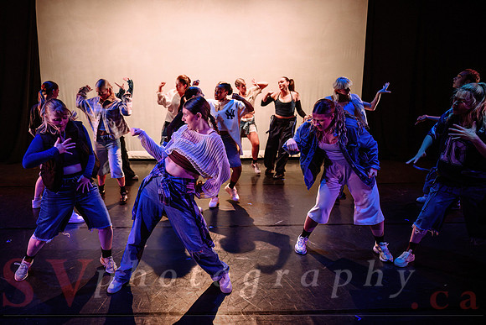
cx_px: 197
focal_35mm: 29
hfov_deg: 64.0
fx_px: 385
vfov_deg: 45.7
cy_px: 162
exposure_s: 1/300
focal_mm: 24
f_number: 2.8
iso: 2000
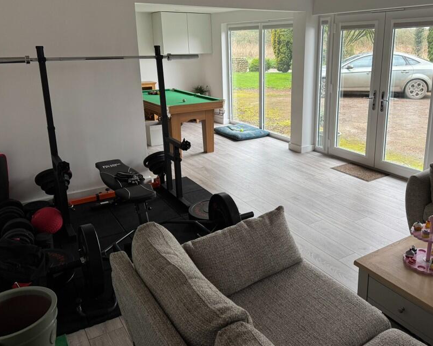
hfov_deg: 58.4
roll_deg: +1.0
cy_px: 141
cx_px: 254
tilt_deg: -14.5
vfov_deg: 48.3
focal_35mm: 30
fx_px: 384
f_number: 1.78
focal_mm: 6.76
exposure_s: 1/111
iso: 200
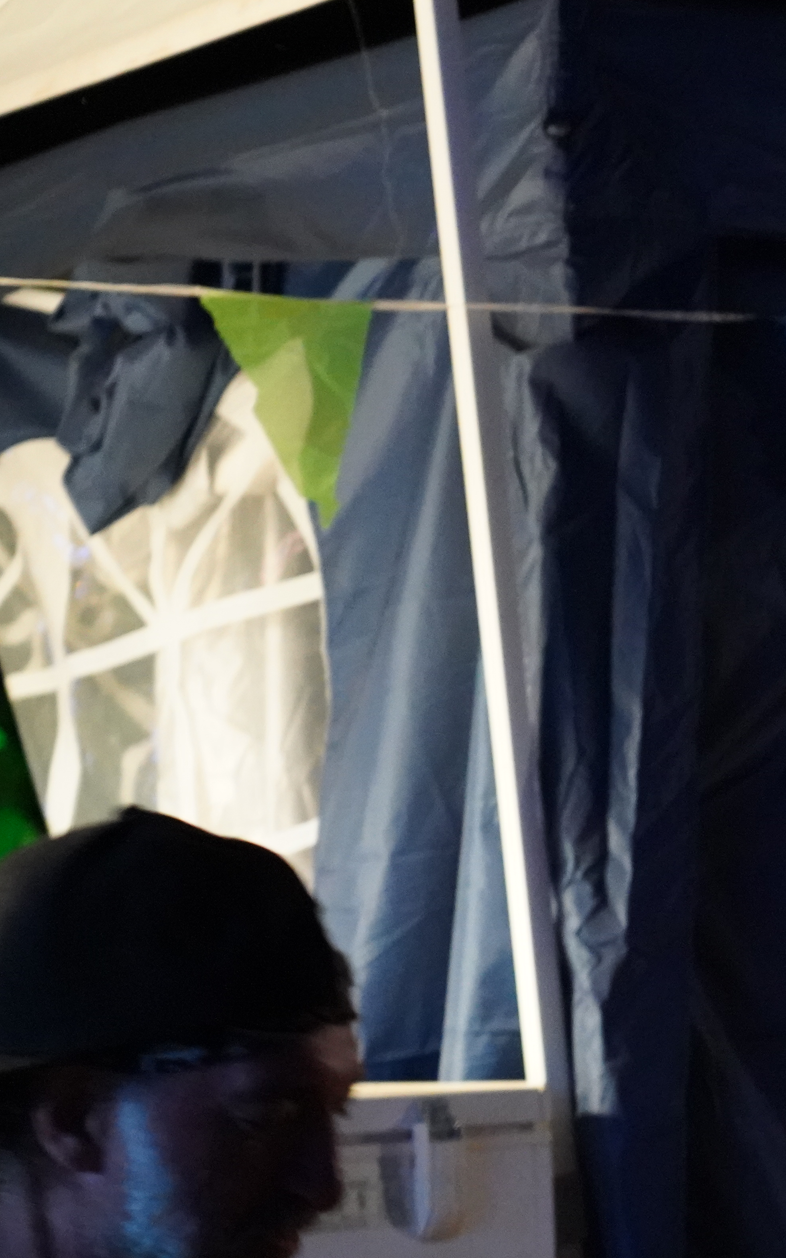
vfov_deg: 16.6
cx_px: 987
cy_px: 724
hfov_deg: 10.2
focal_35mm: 126
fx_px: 4318
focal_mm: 65
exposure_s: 1/15
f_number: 4
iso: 12800
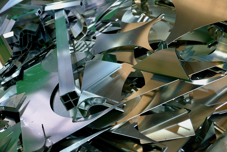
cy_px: 76
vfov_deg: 28.7
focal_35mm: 47
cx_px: 114
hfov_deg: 41.9
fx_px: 296
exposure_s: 1/60
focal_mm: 31.5
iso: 500
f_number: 3.6
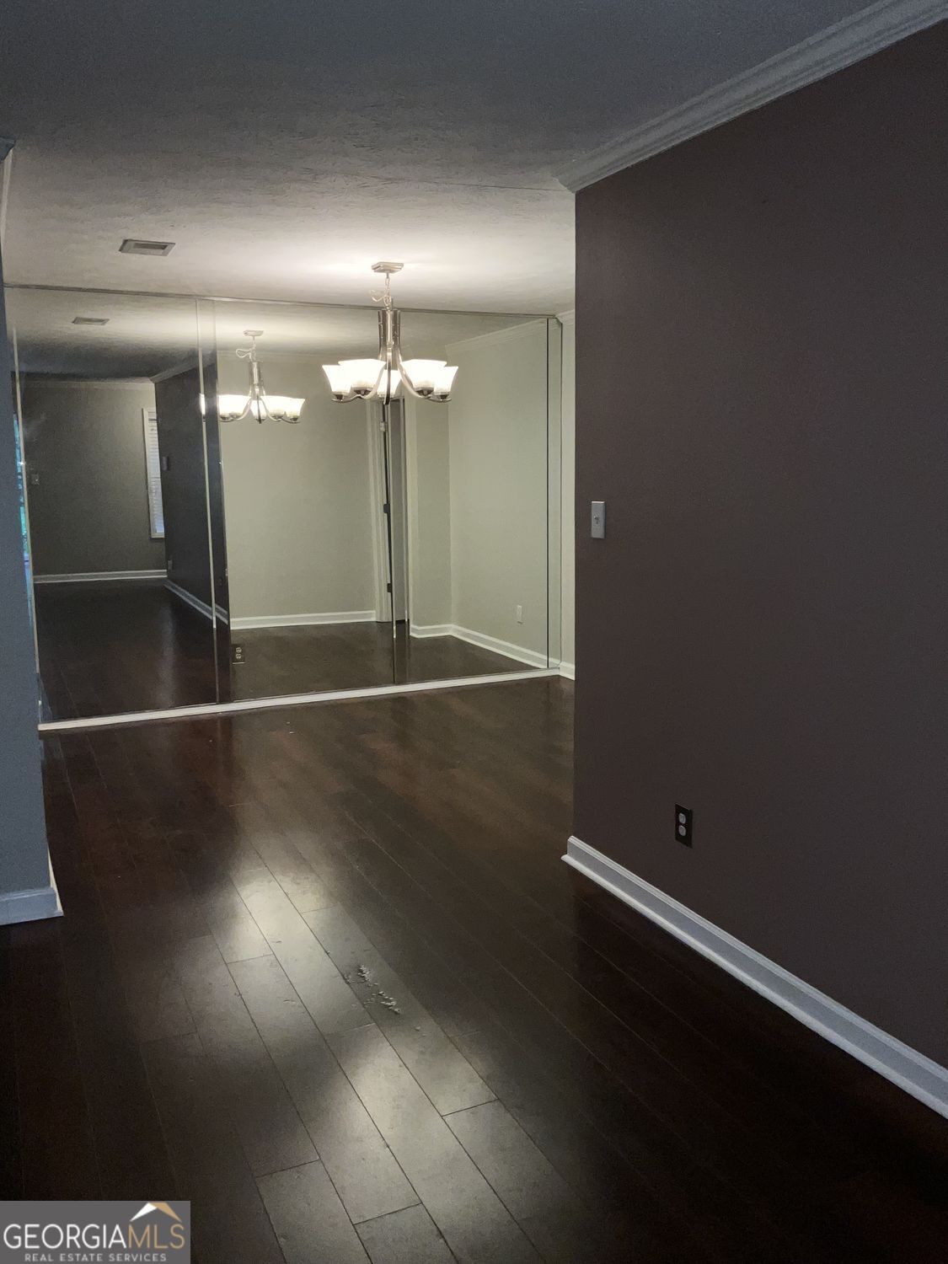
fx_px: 1059
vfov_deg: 61.7
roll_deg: +0.9
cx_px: 474
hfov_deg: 48.2
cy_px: 632
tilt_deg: -8.6
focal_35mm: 29
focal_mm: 3
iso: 40
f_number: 1.8
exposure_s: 1/60
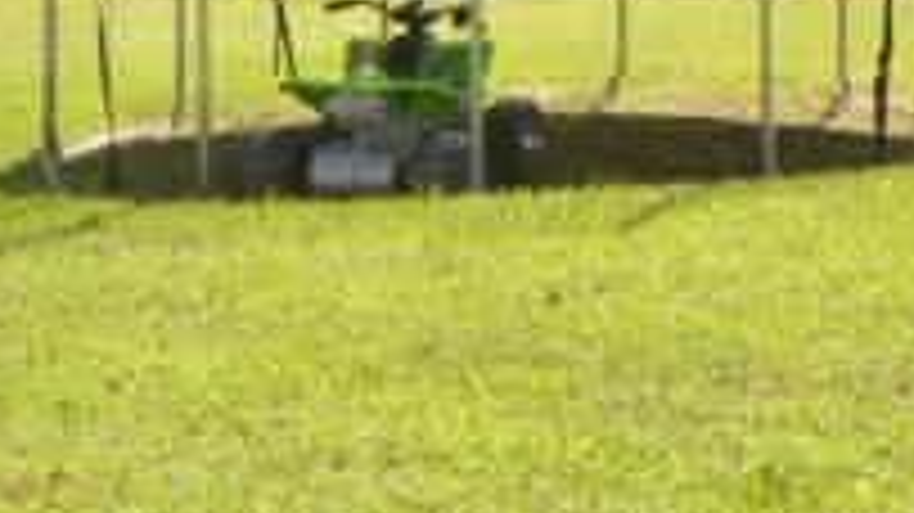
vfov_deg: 7.4
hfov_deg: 11.9
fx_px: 3900
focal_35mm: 161
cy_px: -176
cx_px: 1835
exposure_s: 1/160
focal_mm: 18
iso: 100
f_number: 6.3
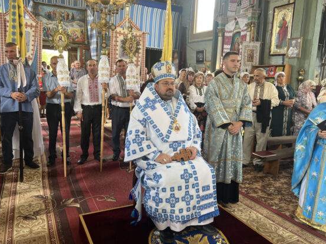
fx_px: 264
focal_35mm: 28
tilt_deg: -9.3
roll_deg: -2.2
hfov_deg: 63.4
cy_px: 115
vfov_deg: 49.7
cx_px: 158
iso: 80
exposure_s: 1/50
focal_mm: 5.7
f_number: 1.5
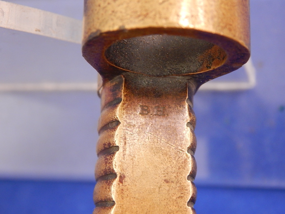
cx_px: 142
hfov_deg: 28.2
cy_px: 107
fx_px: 568
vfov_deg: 21.3
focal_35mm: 69
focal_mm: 12.3
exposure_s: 1/10
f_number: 4.1
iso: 400
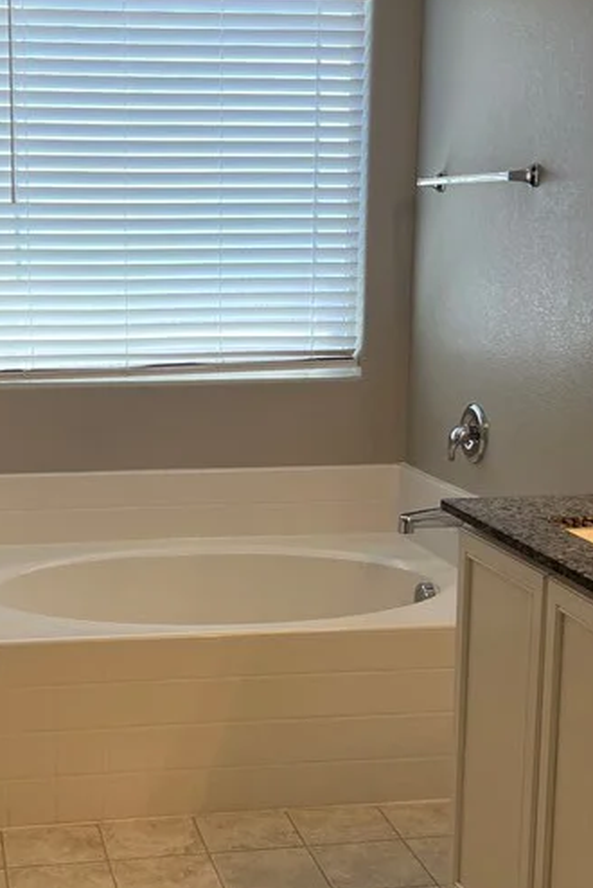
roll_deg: -2.4
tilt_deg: -12.2
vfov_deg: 35.6
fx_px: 1382
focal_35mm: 56
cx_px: 153
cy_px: 484
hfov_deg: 24.0
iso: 40
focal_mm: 5.7
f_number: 1.5
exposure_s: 1/138
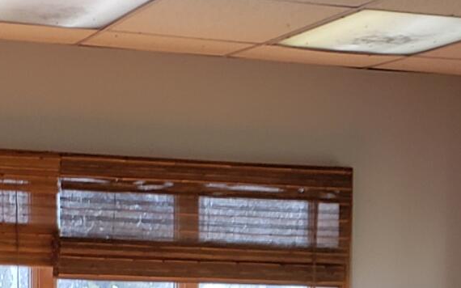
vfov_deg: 8.7
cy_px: 495
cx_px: 521
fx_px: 1821
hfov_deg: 14.1
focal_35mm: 145
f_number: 2.4
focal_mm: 4.3
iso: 64
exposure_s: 1/120
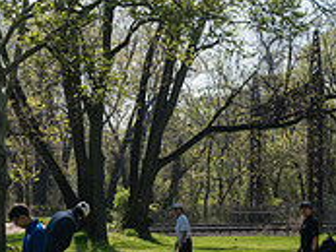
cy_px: 270
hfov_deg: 17.1
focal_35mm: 113
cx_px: 12
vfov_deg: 12.9
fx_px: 1098
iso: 200
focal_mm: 35
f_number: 6.3
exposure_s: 1/640
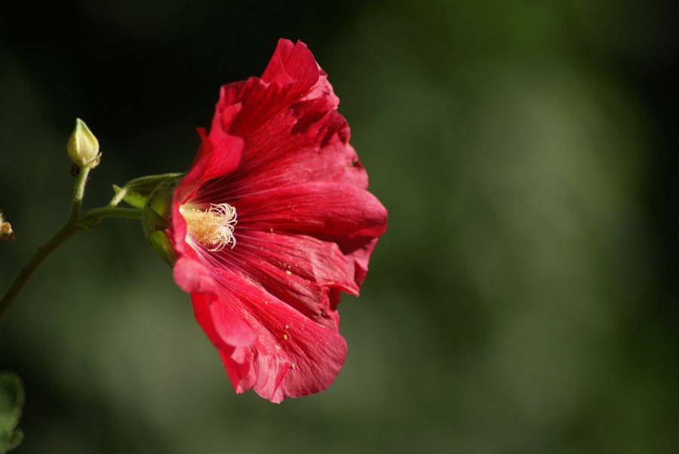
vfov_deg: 4.6
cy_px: 227
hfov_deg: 6.9
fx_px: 5664
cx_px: 340
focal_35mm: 300
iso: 400
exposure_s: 1/2000
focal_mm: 200
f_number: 4.5
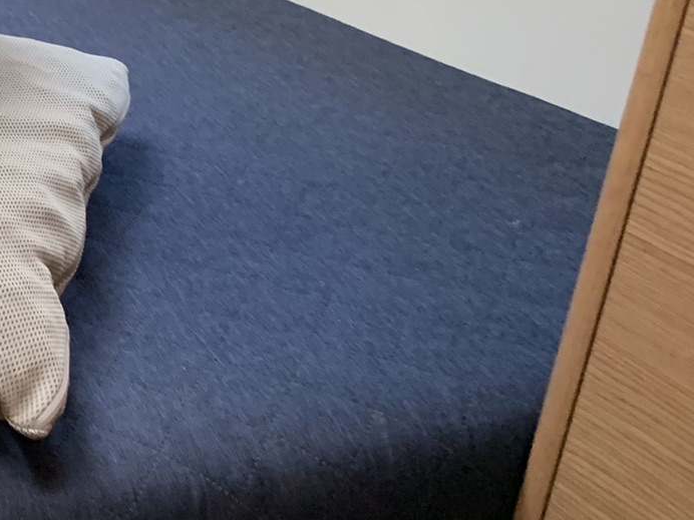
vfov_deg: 18.9
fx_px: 1544
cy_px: 95
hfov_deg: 21.8
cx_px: -293
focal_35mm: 77
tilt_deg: -23.7
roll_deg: +1.0
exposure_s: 1/60
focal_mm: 4.25
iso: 250
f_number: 1.8
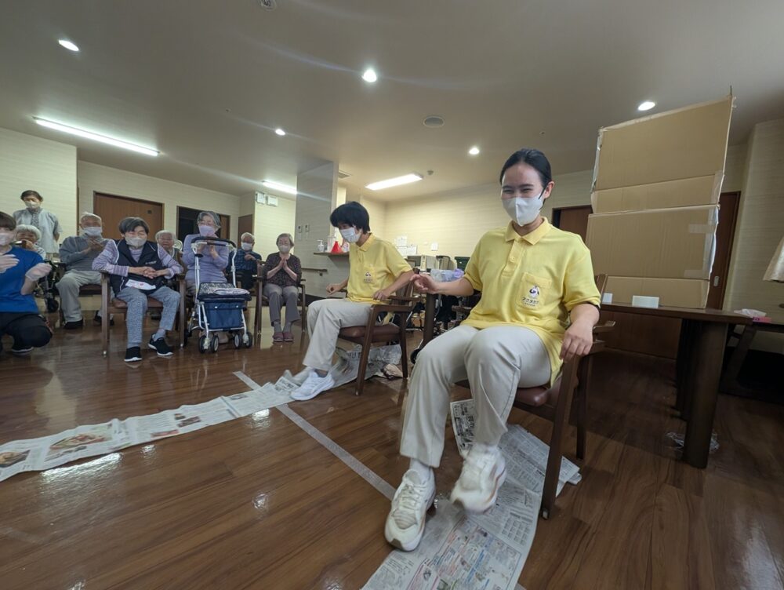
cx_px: 392
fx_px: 272
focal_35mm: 12
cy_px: 295
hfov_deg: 110.5
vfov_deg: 94.6
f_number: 1.95
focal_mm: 2.23
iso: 343
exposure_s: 1/120
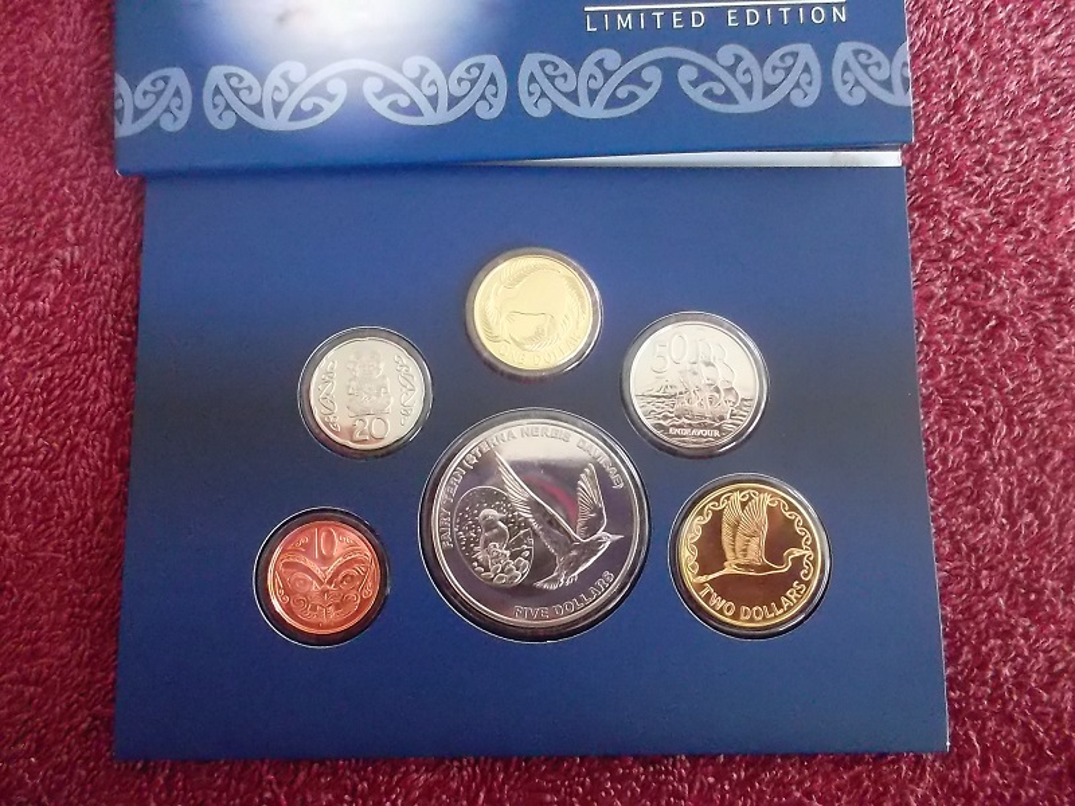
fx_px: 870
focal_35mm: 28
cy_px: 403
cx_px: 538
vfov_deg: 49.7
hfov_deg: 63.4
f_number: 3.3
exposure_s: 1/12
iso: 640
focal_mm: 4.1
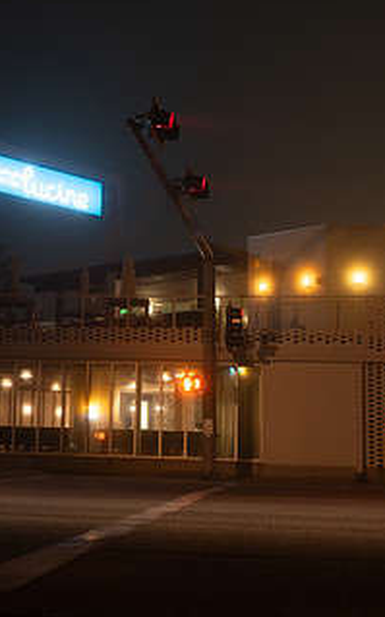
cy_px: 284
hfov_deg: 20.3
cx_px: 63
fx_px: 1059
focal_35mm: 63
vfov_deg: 32.5
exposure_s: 3
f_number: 8
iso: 160
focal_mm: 21.4
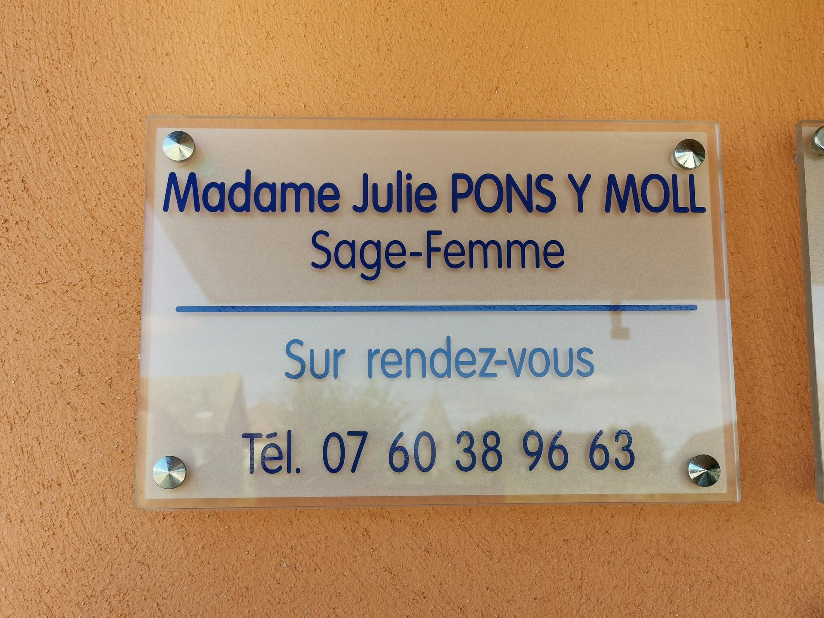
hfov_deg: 39.7
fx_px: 1143
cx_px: 412
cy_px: 309
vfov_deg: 30.3
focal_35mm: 48
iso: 50
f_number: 1.8
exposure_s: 1/301
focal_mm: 5.58
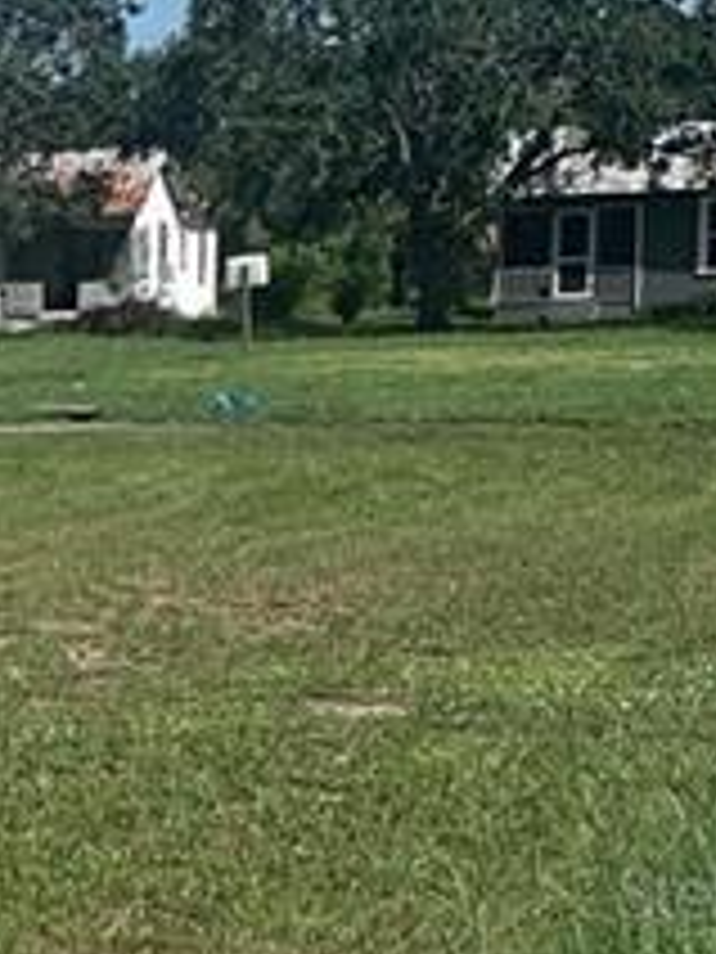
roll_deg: +2.3
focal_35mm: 147
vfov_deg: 13.3
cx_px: -1090
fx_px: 4054
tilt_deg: -7.5
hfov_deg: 9.0
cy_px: 891
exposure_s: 1/3086
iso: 25
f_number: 1.8
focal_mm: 4.25
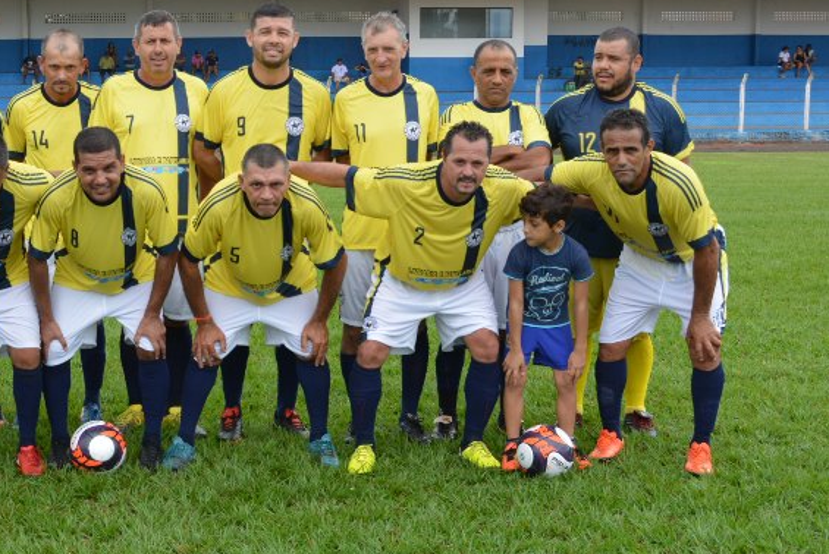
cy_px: 314
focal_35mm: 68
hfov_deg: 28.9
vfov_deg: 20.1
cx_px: 154
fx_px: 1565
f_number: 7.1
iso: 200
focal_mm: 25
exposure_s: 1/200
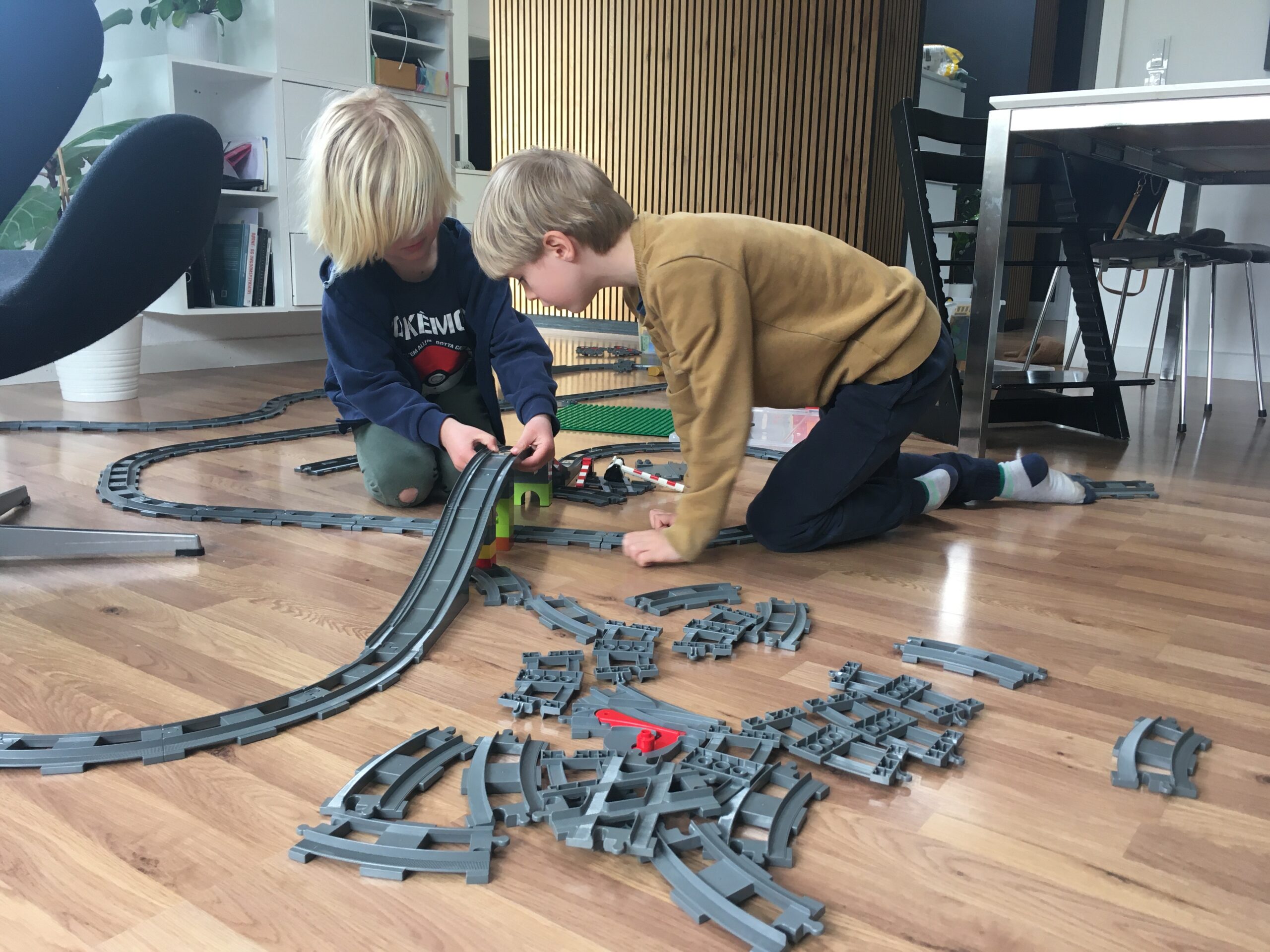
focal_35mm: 29
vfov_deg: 48.2
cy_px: 476
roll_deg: -1.1
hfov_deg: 61.7
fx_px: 1064
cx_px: 635
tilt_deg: -12.1
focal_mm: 4.15
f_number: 2.2
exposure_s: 1/33
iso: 32
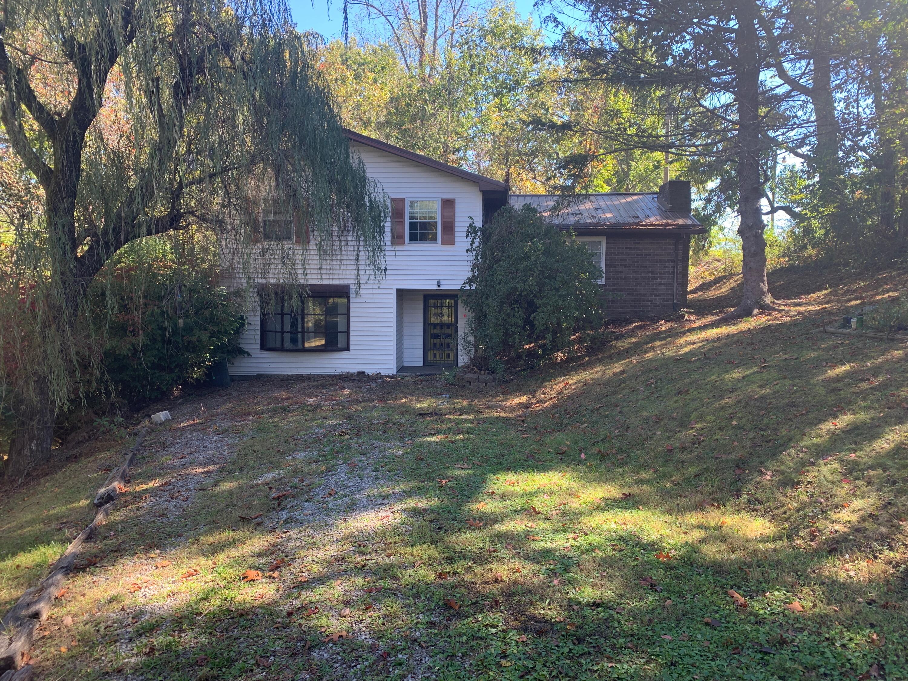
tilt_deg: -1.8
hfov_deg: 67.3
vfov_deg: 53.1
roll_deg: -0.8
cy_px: 340
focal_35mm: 26
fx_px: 682
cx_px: 454
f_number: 1.8
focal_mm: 4.25
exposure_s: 1/135
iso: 25
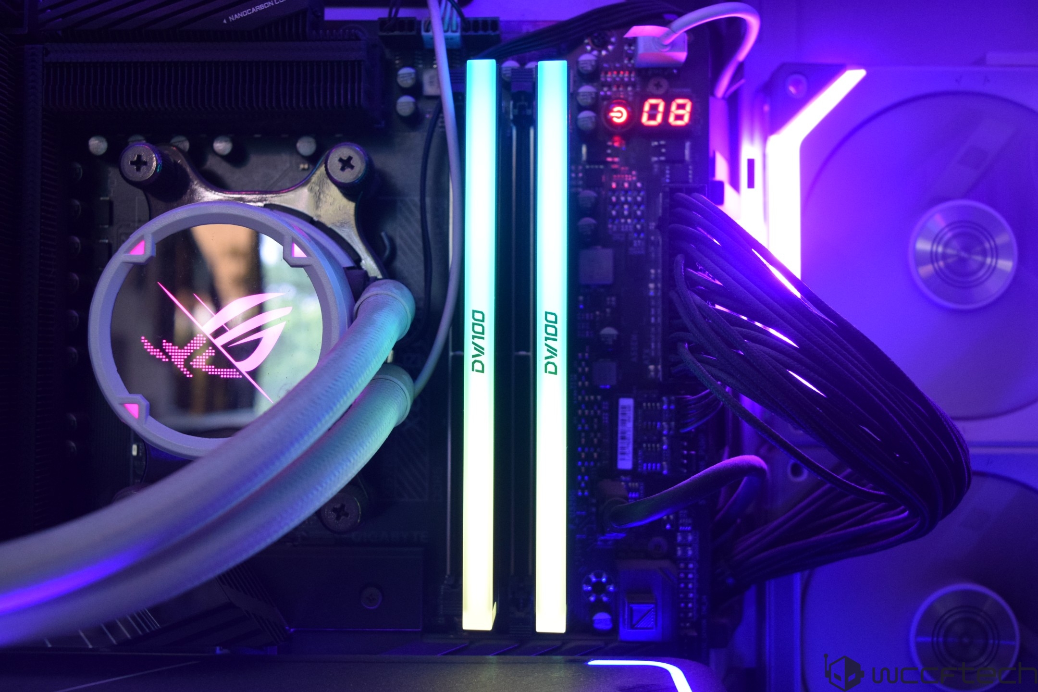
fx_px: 1081
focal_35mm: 38
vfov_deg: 35.5
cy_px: 346
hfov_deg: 51.3
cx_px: 519
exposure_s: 1/15
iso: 1600
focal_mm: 25
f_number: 6.3
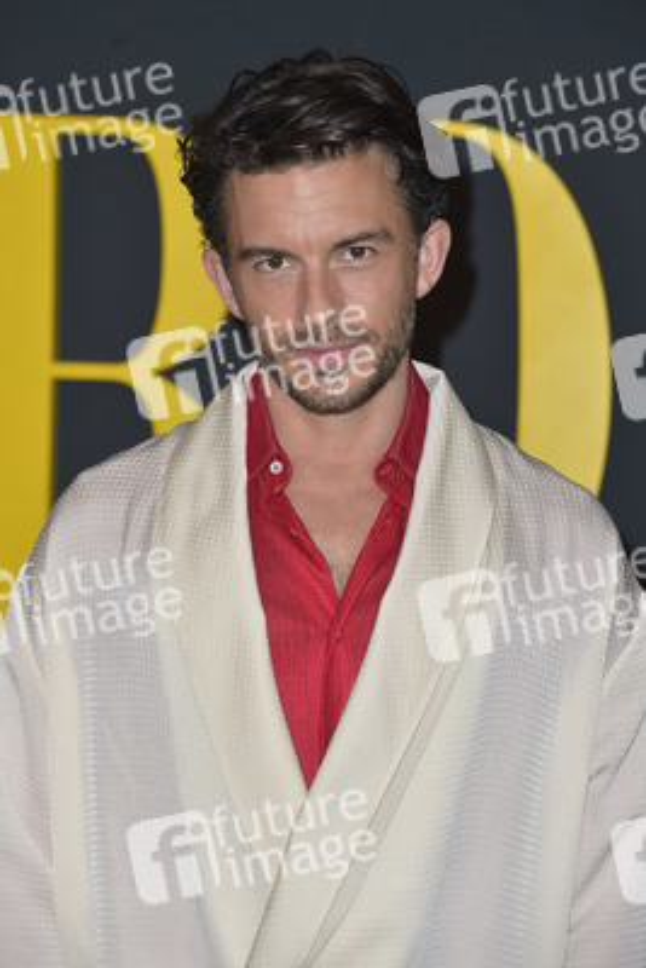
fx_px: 3630
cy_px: 484
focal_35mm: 135
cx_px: 323
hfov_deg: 10.2
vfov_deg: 15.2
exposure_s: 1/250
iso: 320
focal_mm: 135
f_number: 6.3
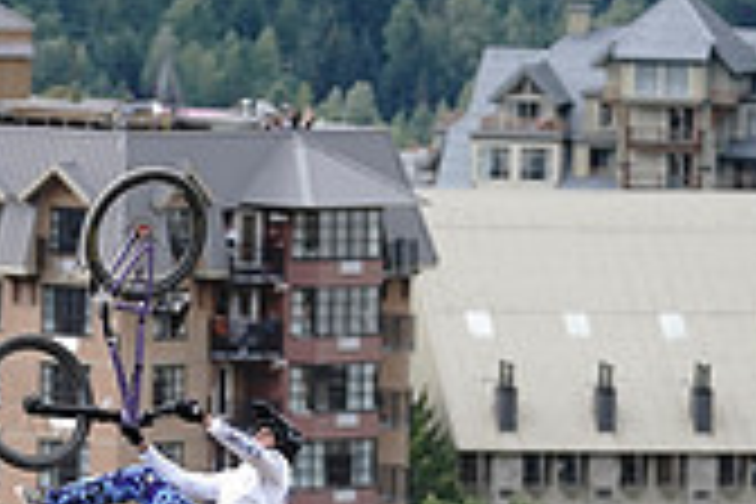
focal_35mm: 366
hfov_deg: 5.6
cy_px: 592
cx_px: 184
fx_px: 7685
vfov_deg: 3.7
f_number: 2.8
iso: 320
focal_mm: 106
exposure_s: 1/1000
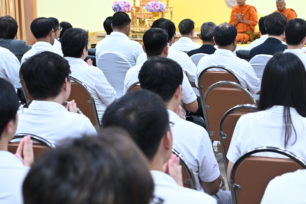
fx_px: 909
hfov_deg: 18.6
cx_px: 305
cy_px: 71
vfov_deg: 12.8
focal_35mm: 107
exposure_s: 1/40
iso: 1600
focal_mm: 46
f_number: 4
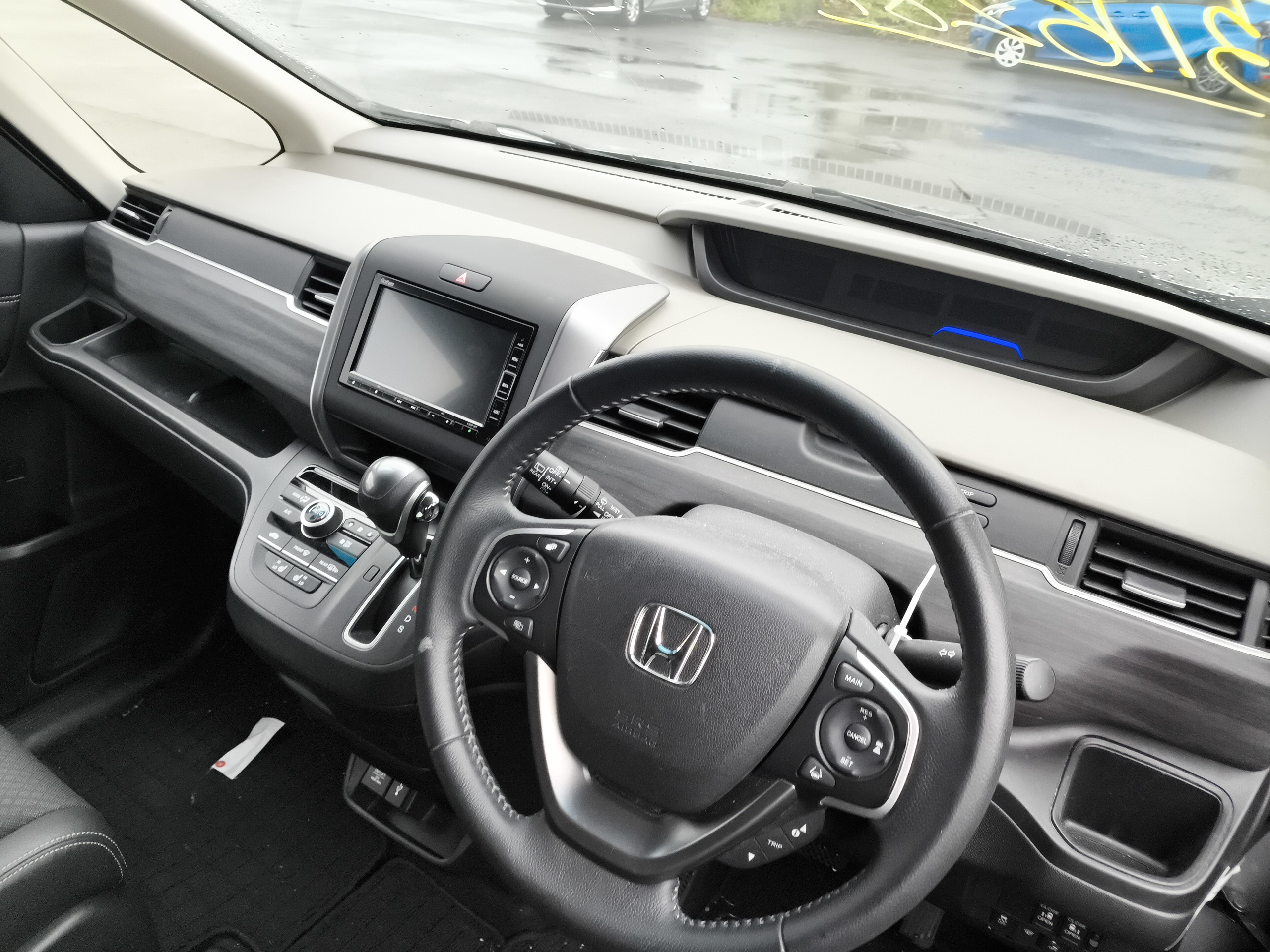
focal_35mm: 25
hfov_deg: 69.4
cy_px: 476
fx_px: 917
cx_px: 635
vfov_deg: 54.9
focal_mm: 4.71
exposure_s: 1/120
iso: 407
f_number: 1.7
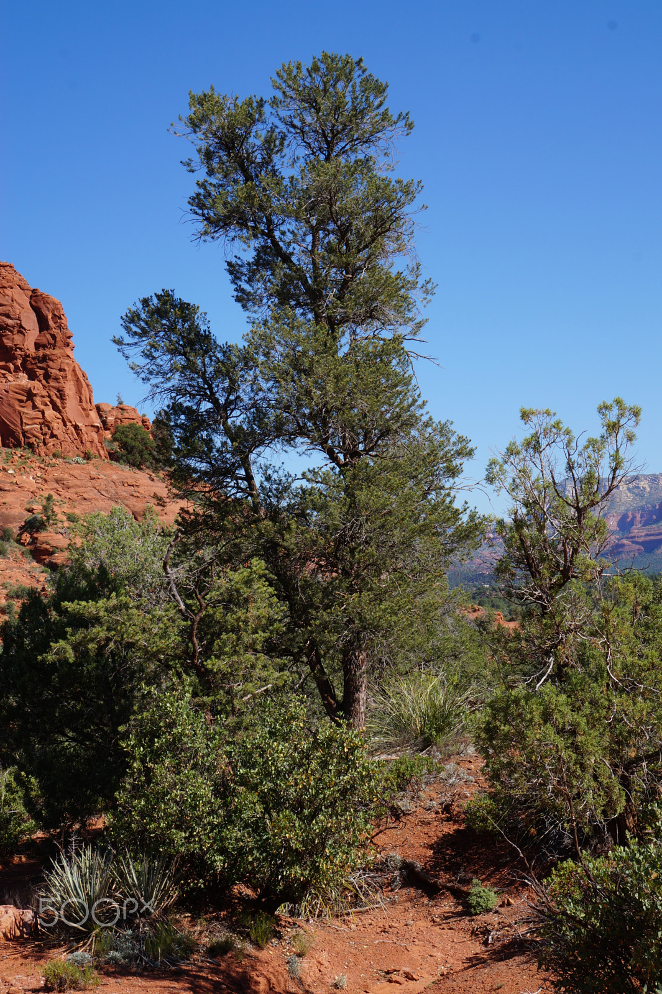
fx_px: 1408
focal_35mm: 51
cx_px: 331
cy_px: 497
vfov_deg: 38.9
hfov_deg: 26.5
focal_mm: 34
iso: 100
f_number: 16
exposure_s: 1/80
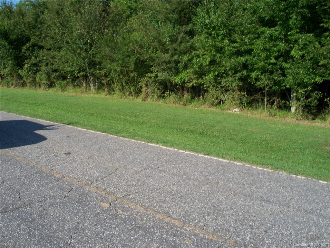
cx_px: 165
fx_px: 343
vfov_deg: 39.7
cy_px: 124
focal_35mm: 36
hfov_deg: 51.4
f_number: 5
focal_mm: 7.54
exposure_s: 1/250
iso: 64
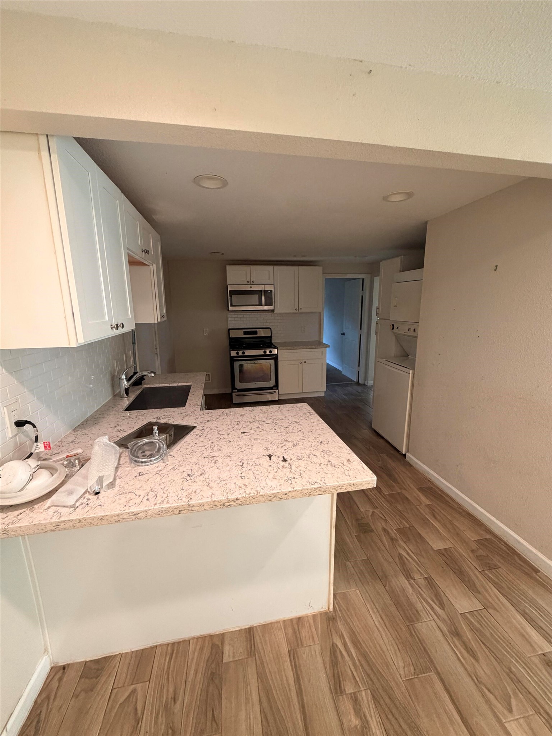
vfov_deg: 102.1
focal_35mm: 14
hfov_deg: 85.7
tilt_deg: -12.1
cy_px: 368
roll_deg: +0.9
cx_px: 276
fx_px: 298
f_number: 2.2
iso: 320
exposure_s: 1/60
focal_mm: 2.22
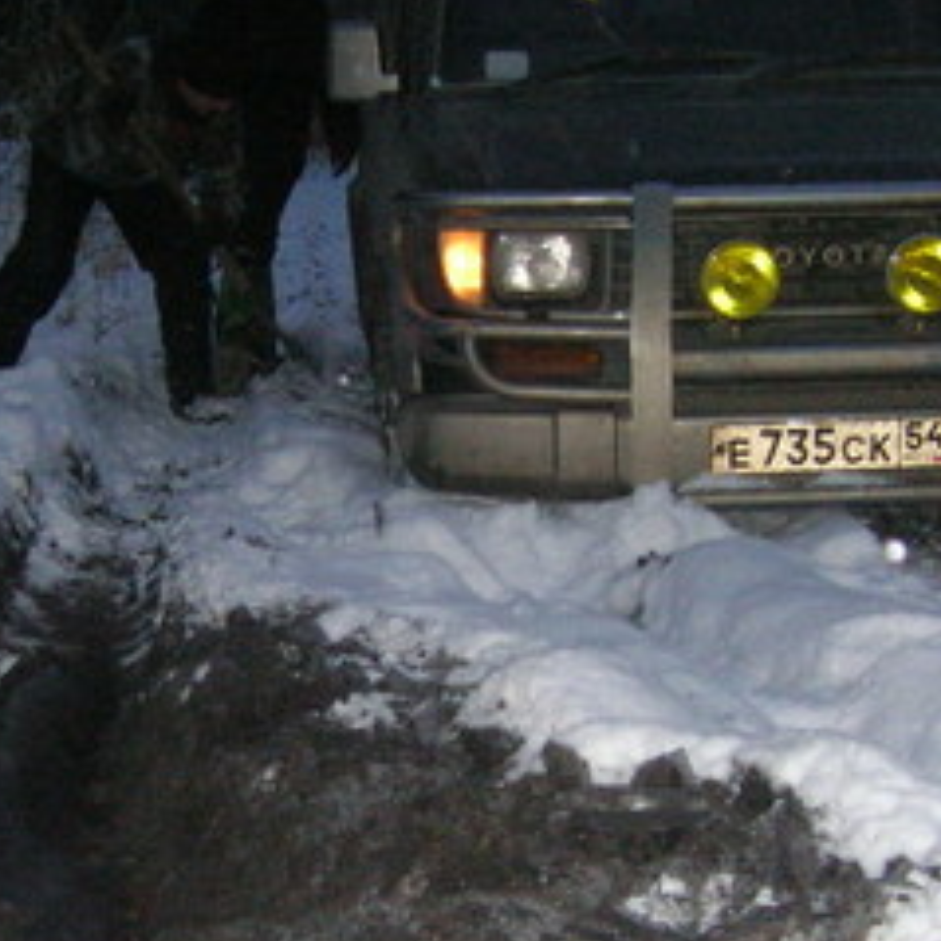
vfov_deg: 19.7
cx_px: 433
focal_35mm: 88
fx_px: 2706
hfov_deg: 19.7
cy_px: 545
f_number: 2.9
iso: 200
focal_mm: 5.7
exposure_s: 1/60.1
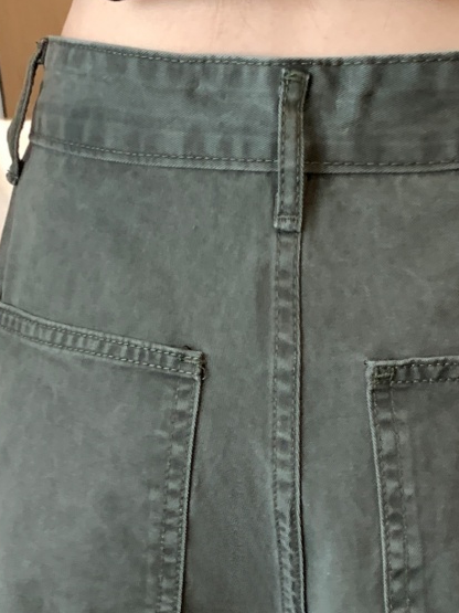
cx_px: 213
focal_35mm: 90
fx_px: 1592
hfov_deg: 16.4
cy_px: 542
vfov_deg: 21.3
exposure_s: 1/44
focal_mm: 4.25
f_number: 1.8
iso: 160
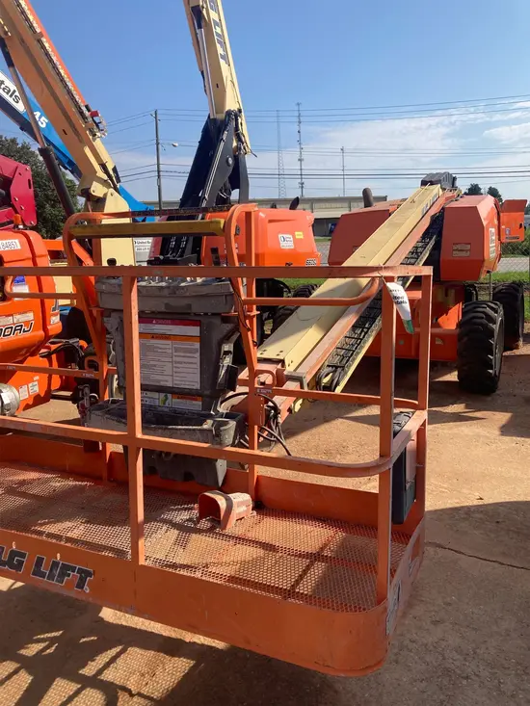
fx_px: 571
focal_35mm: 28
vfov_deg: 63.4
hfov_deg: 49.8
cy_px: 353
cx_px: 265
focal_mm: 3.99
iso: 20
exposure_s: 1/1736
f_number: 1.8
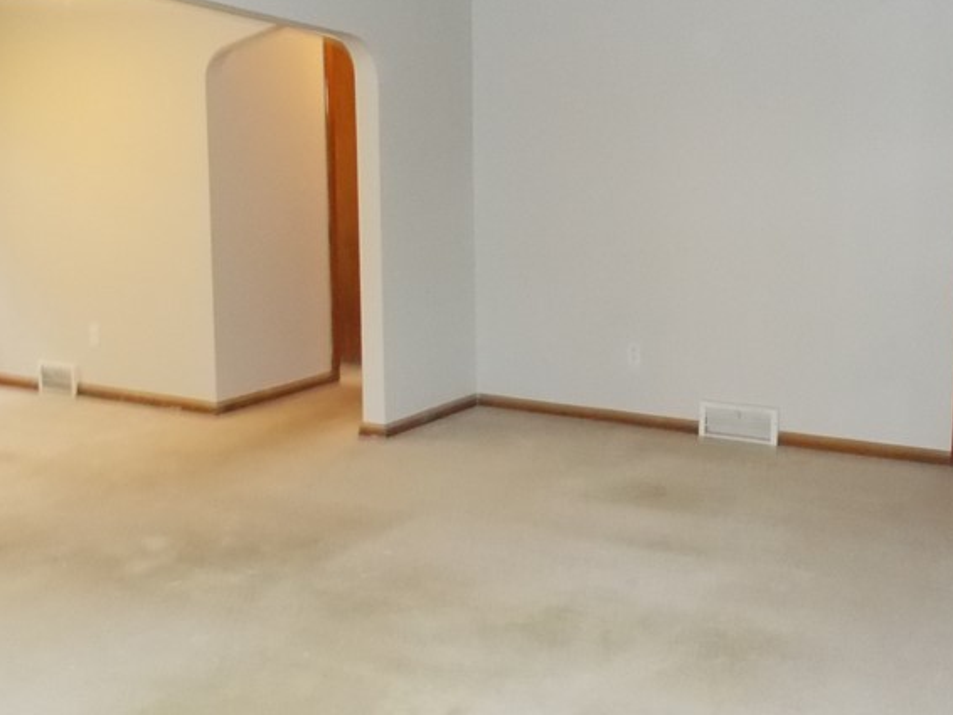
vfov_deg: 30.9
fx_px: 1294
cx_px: 559
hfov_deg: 40.3
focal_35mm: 47
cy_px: 311
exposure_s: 1/25
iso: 450
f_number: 3.2
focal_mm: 4.6
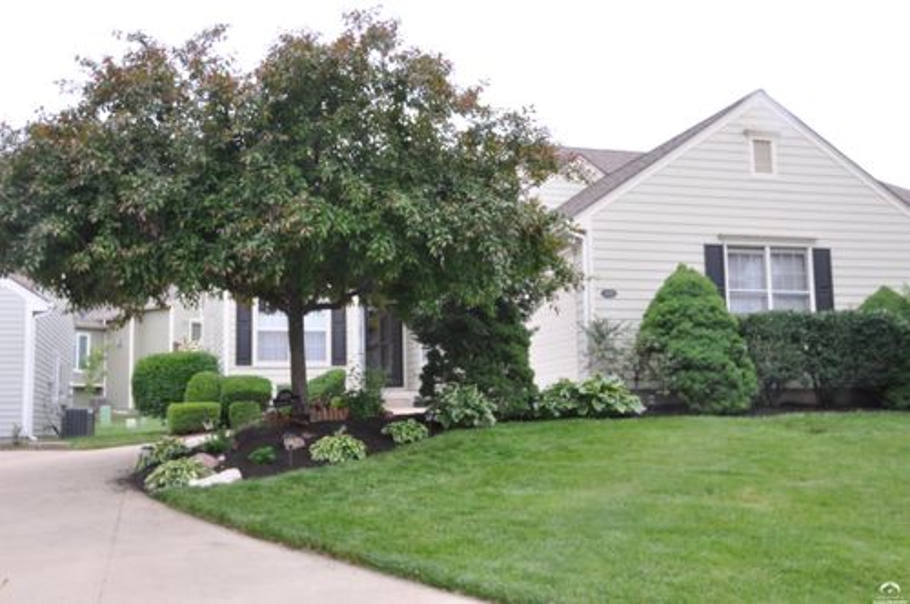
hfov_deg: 49.6
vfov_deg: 34.1
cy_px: 302
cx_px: 455
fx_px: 985
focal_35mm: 39
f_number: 4
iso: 200
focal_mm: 26
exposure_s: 1/15
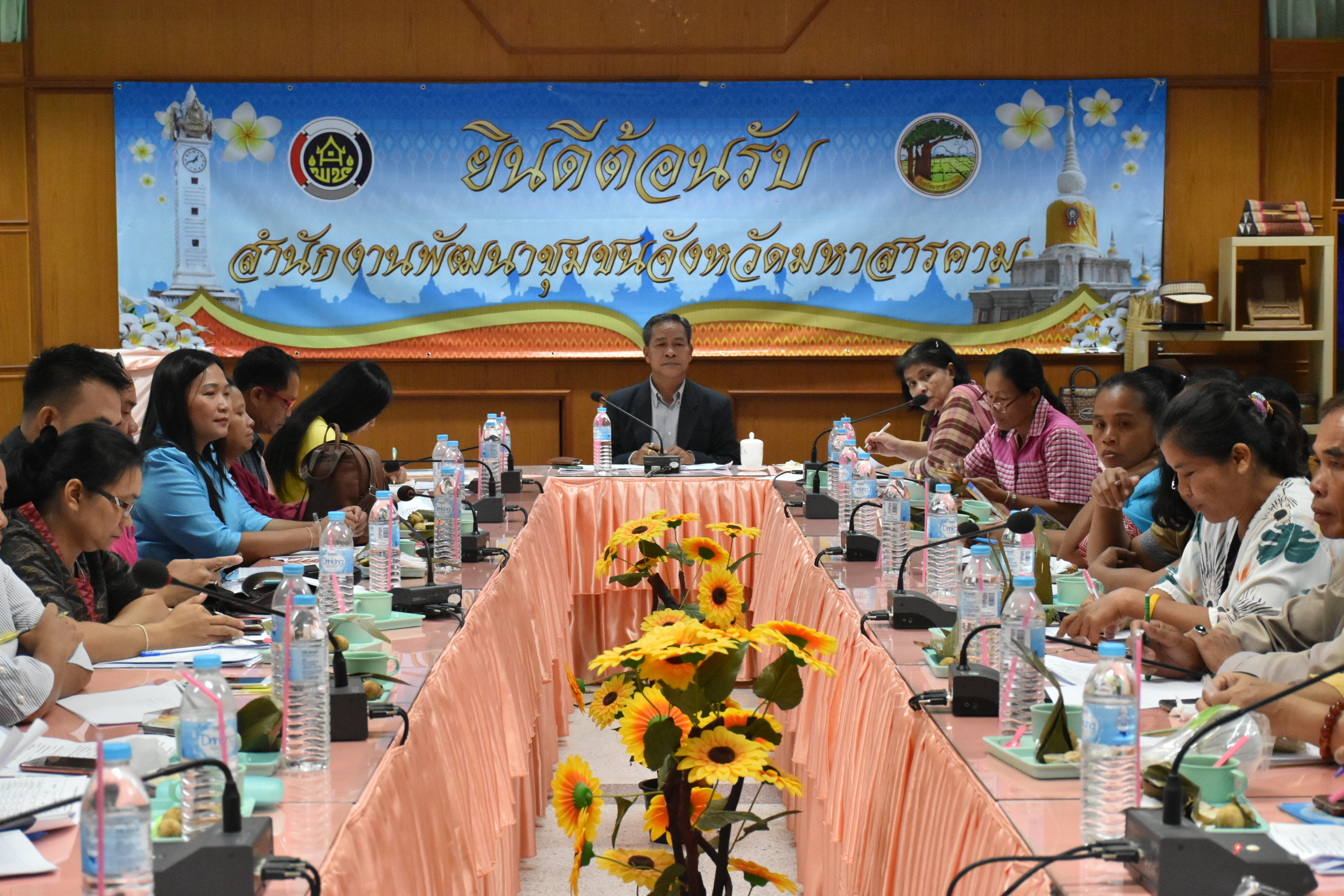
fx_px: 2520
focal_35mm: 68
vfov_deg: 20.2
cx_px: 672
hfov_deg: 29.9
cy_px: 448
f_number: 6.3
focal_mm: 45
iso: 2500
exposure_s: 1/160
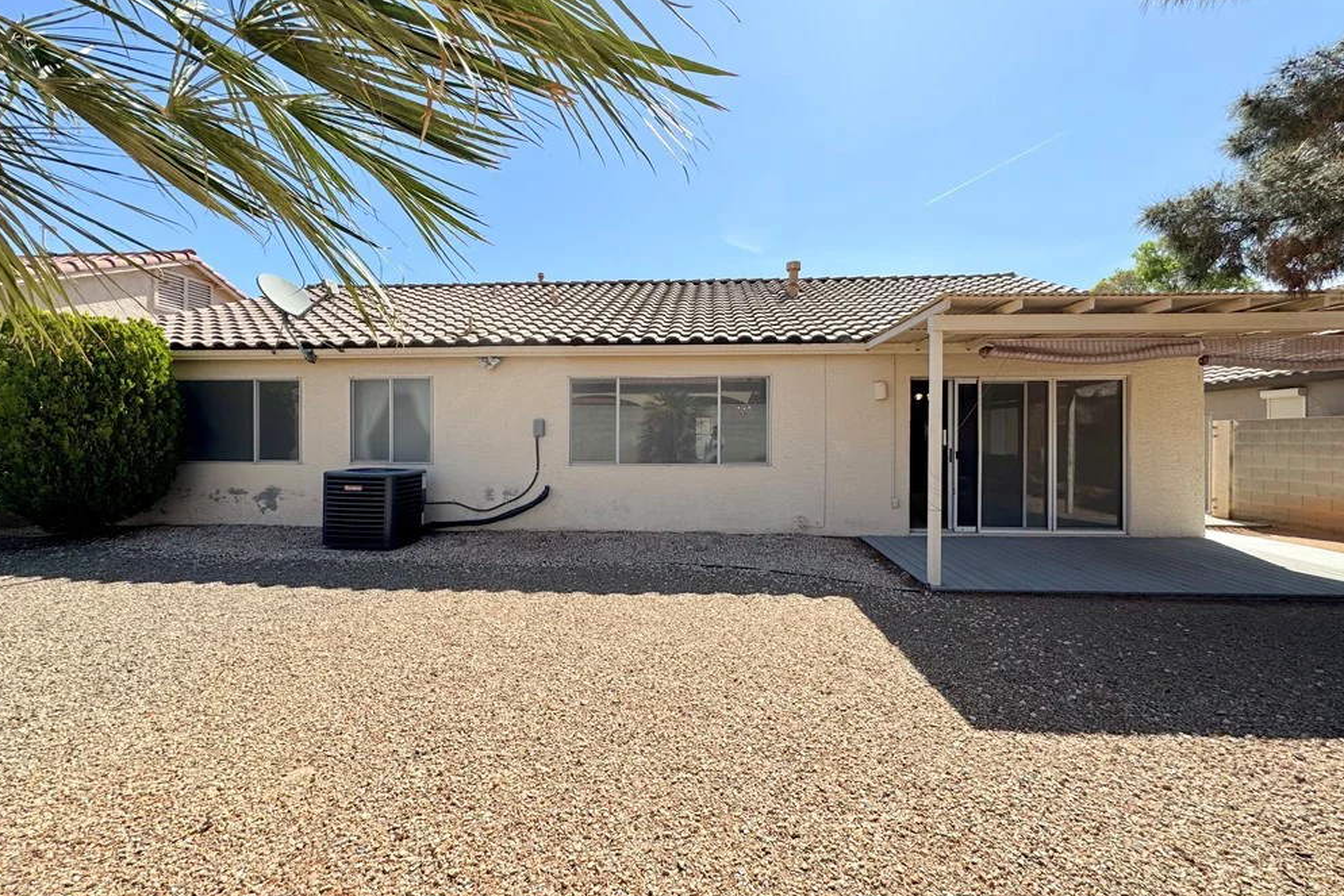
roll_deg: -0.5
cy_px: 441
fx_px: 560
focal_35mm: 15
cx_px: 673
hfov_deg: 100.4
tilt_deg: -0.3
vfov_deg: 77.3
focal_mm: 2.22
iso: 50
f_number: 2.2
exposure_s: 1/1880
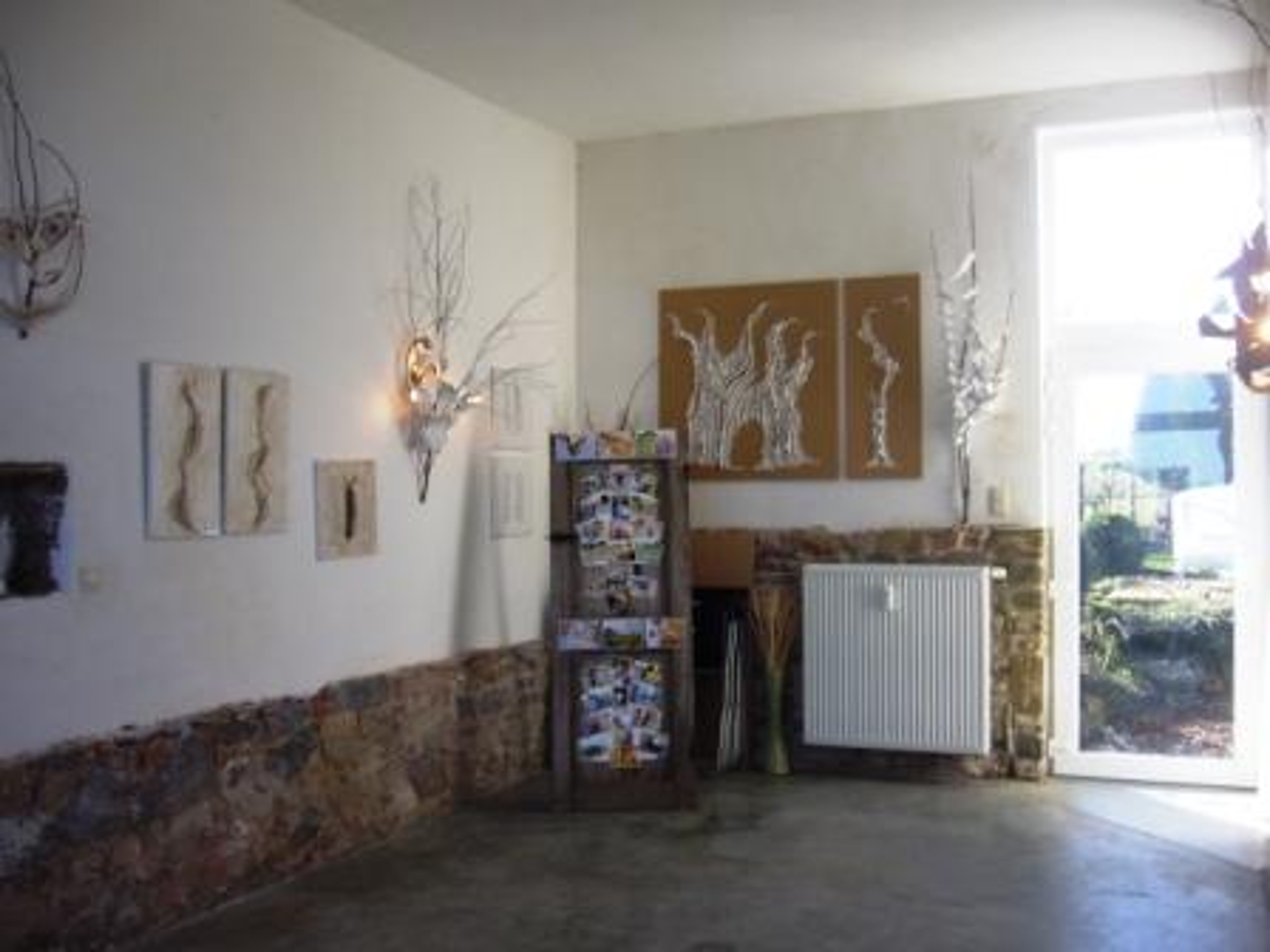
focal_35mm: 35
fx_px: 1284
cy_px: 476
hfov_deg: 52.6
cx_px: 635
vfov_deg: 40.7
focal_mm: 5.8
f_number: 2.8
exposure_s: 1/160
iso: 80
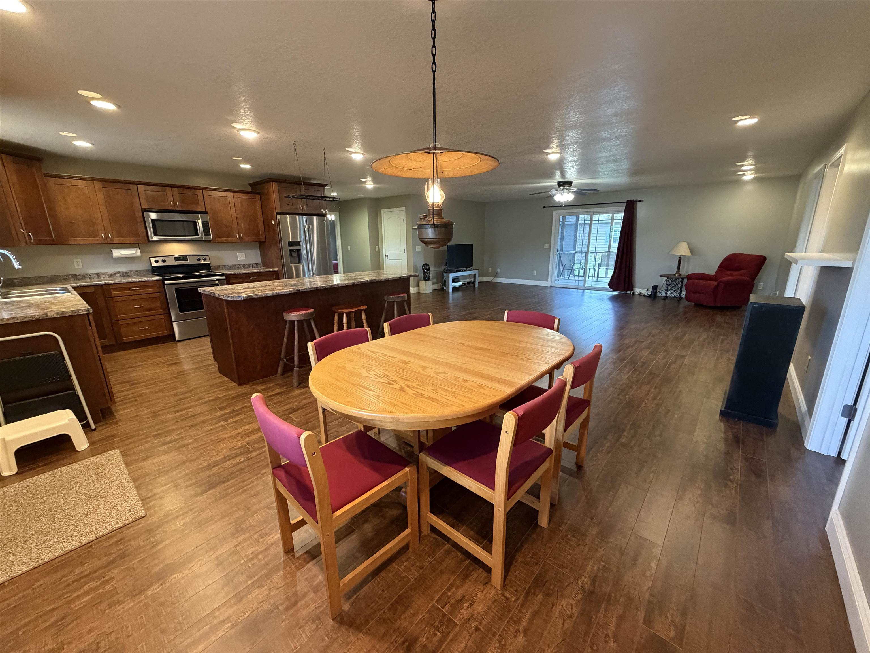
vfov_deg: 85.7
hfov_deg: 102.1
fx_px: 352
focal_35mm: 14
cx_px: 435
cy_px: 326
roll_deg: +0.6
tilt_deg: -14.7
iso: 640
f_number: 2.2
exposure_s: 1/60
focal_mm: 2.22
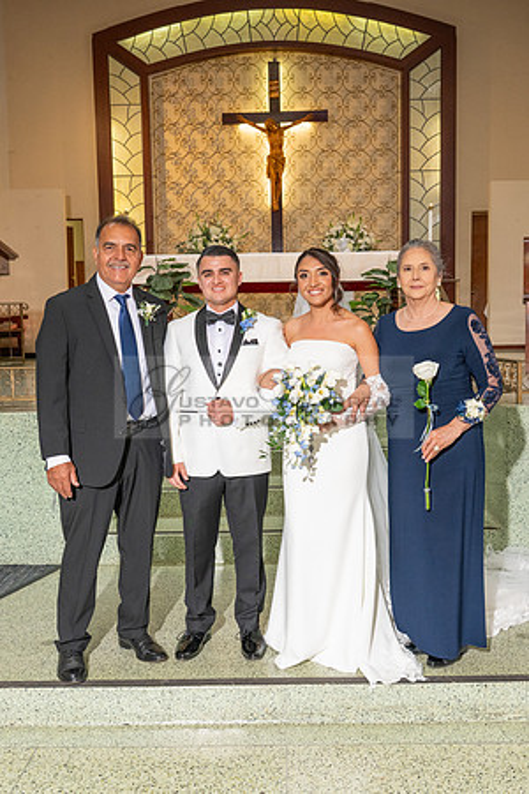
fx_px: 793
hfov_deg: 36.9
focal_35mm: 36
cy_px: 397
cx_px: 274
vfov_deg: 53.1
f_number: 4
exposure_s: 1/200
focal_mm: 24
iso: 800
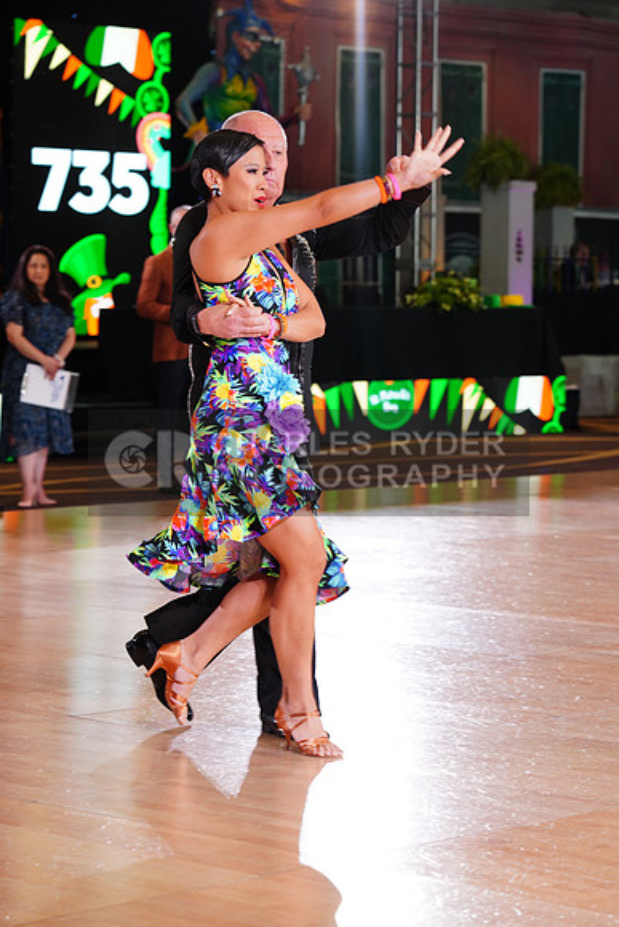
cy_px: 464
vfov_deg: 19.5
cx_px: 310
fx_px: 2706
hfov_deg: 13.0
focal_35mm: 105
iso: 1600
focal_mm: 105
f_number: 5.6
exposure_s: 1/200
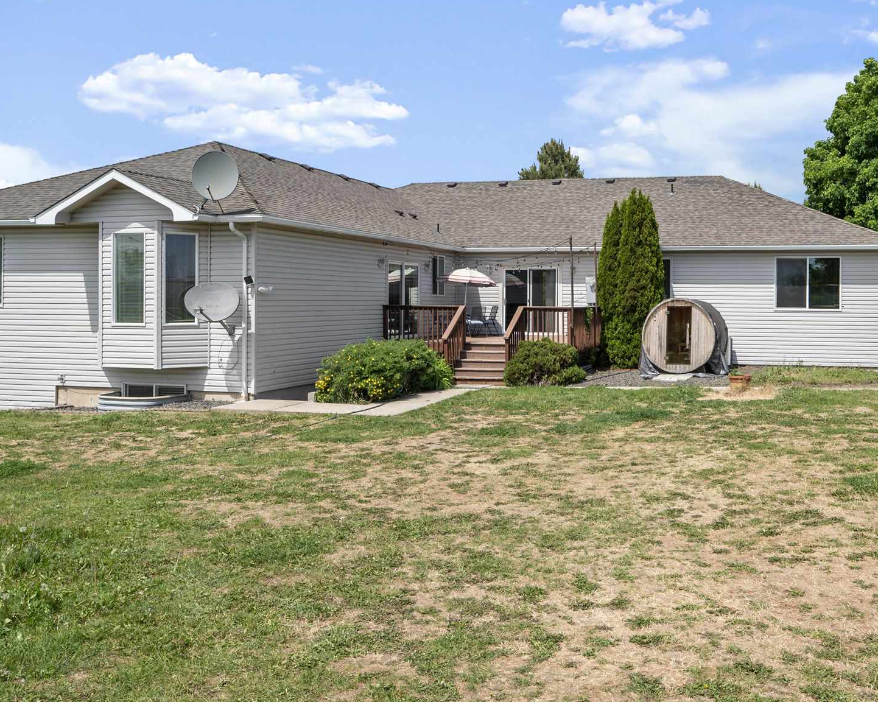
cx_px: 597
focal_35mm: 32
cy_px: 295
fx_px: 831
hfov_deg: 54.4
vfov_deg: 45.6
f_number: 8
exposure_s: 1/100
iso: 100
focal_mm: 16
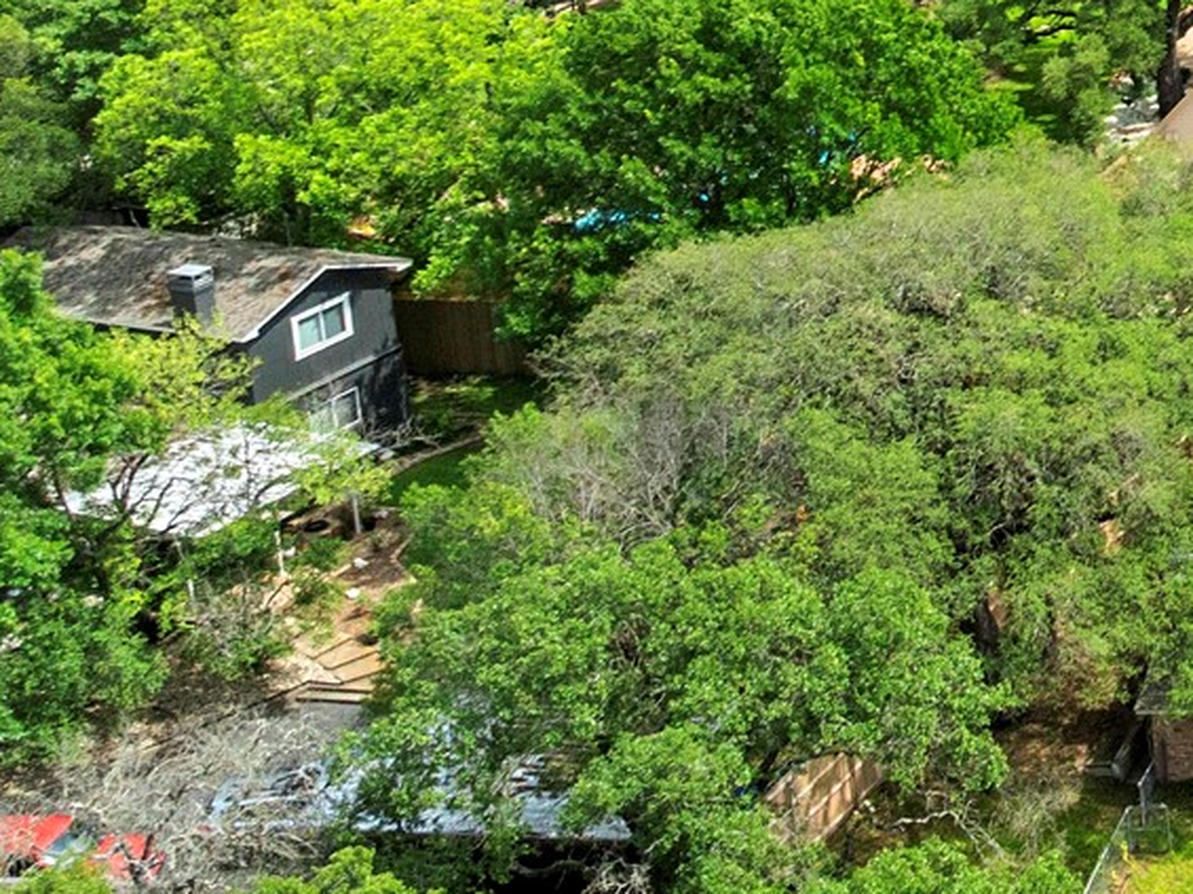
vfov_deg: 15.9
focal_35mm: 87
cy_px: -319
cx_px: 2066
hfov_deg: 18.3
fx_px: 2996
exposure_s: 1/2500
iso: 130
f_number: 2.8
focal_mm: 12.29
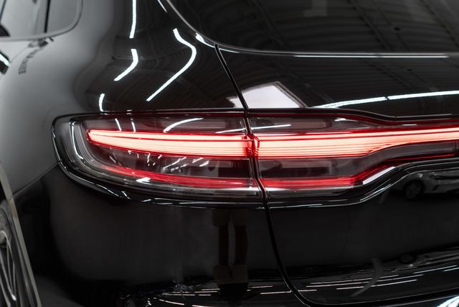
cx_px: 230
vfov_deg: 31.9
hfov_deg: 46.4
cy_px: 154
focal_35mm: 42
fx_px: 536
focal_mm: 28
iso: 200
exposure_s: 1/50
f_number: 3.2
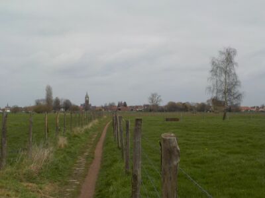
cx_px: 132
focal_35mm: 58
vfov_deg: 25.2
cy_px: 99
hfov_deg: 33.2
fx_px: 444
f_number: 4.7
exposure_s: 1/1000
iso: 125
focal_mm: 7.9
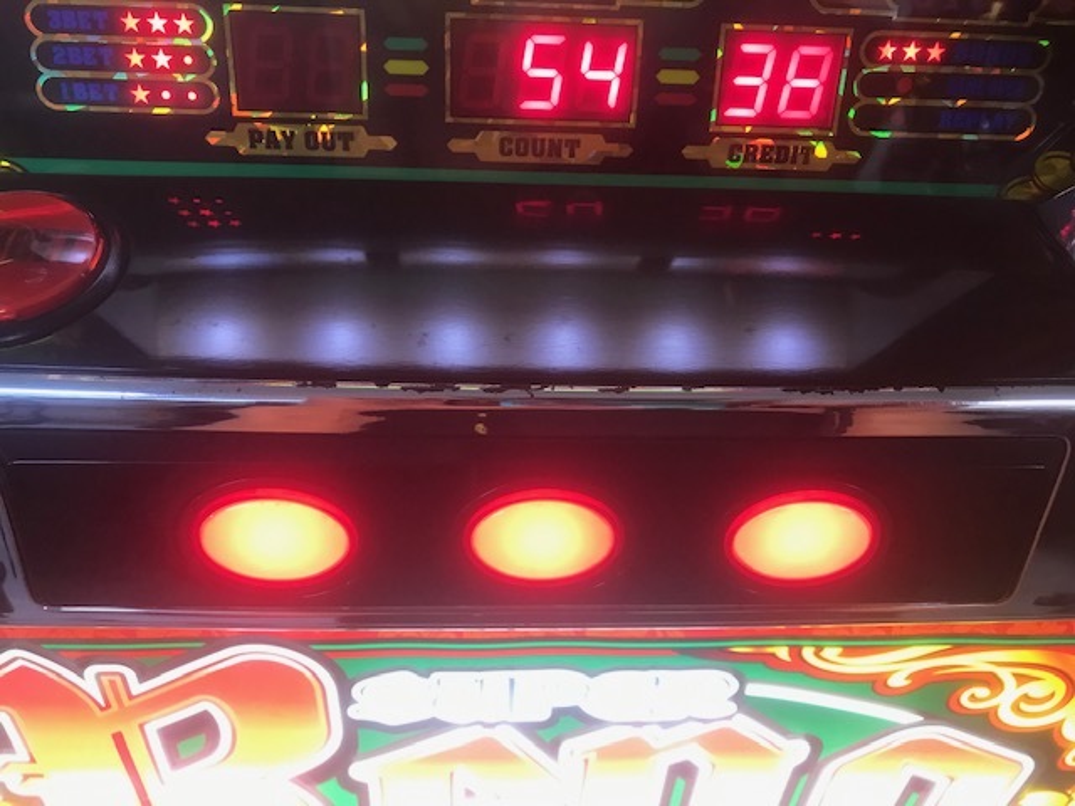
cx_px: 538
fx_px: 870
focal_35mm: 28
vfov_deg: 49.7
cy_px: 403
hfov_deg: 63.4
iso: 40
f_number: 1.8
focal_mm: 3.99
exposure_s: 1/15
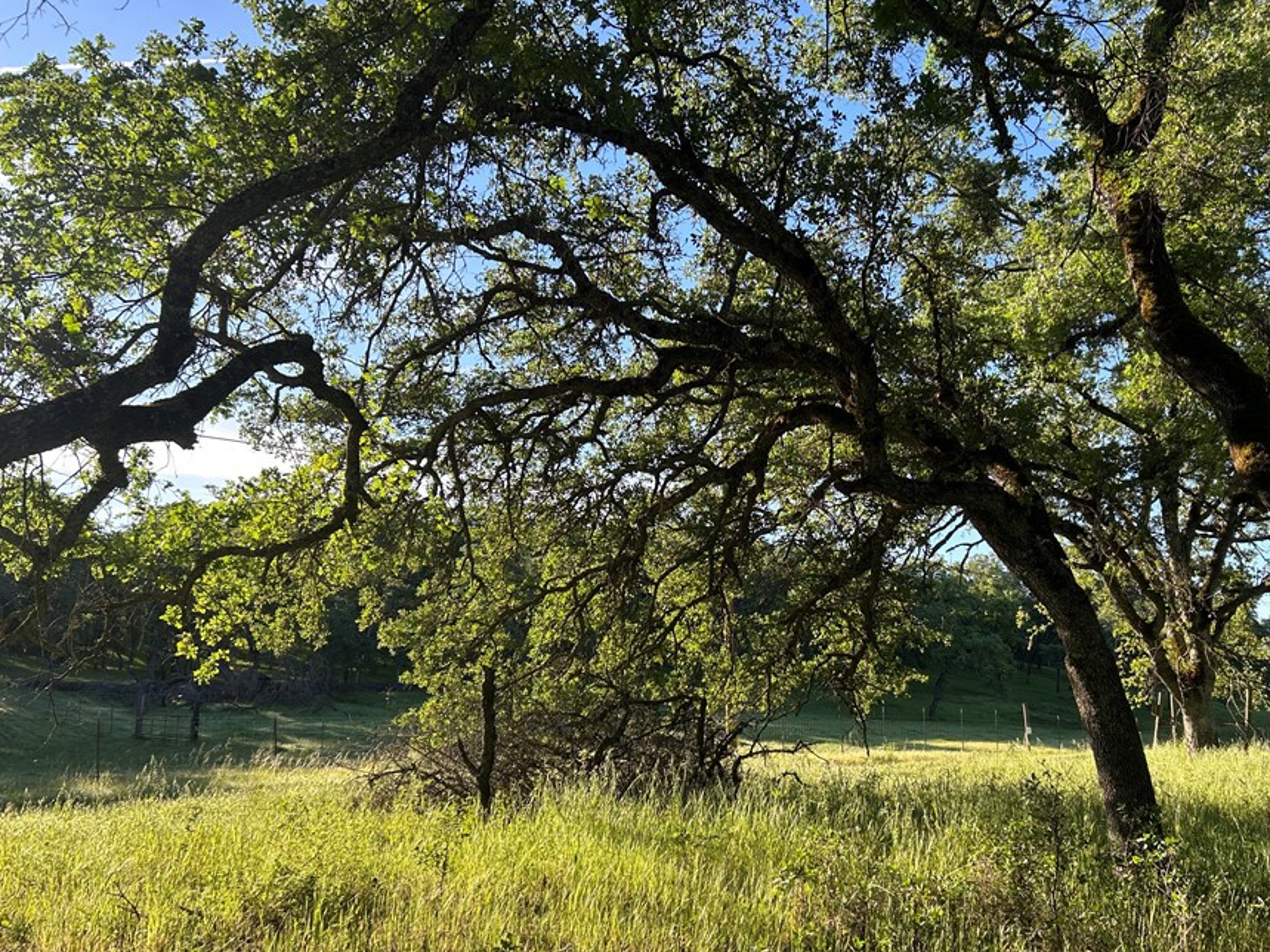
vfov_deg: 45.4
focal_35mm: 31
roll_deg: +1.6
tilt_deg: +9.9
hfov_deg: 58.0
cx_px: 753
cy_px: 511
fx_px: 1137
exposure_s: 1/840
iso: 50
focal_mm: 5.7
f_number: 1.5
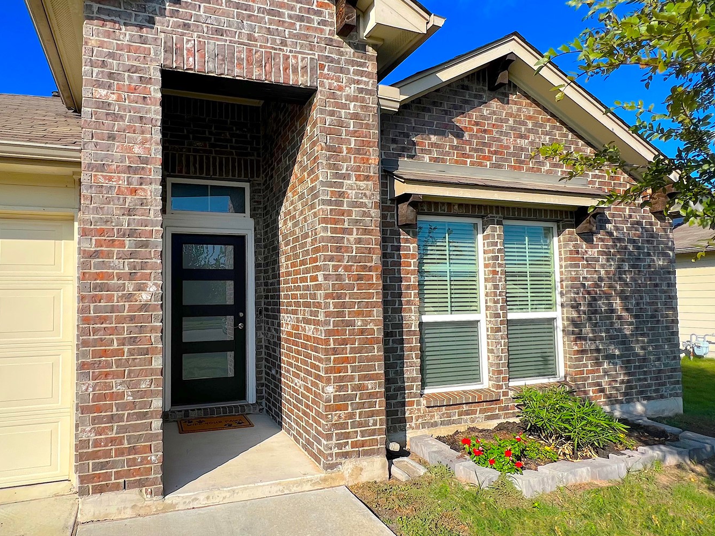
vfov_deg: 65.9
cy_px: 281
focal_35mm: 20
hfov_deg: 80.9
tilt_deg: +3.4
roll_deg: +0.7
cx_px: 291
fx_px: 413
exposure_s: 1/1309
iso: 32
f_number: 1.8
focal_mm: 1.57
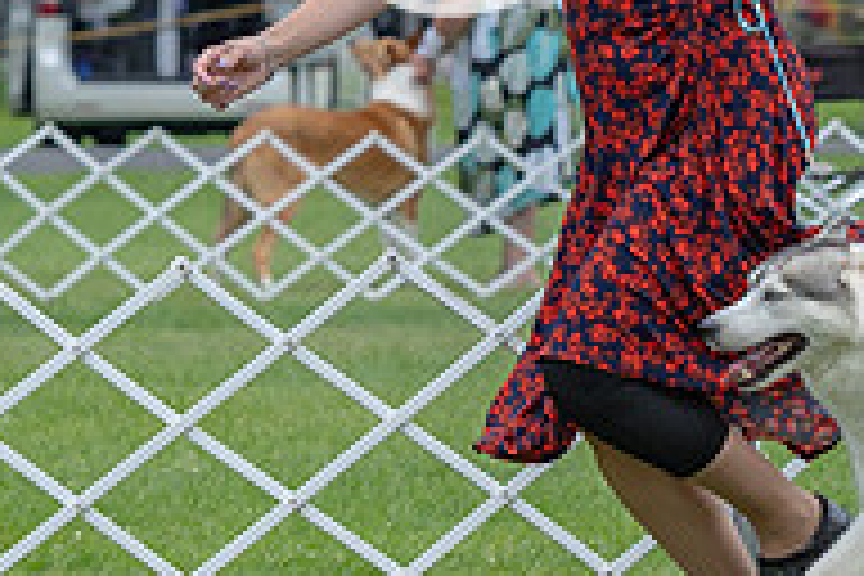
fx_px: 10871
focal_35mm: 453
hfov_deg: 4.5
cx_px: 990
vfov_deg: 3.0
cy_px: 97
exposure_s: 1/1250
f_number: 4.5
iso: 400
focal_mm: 100
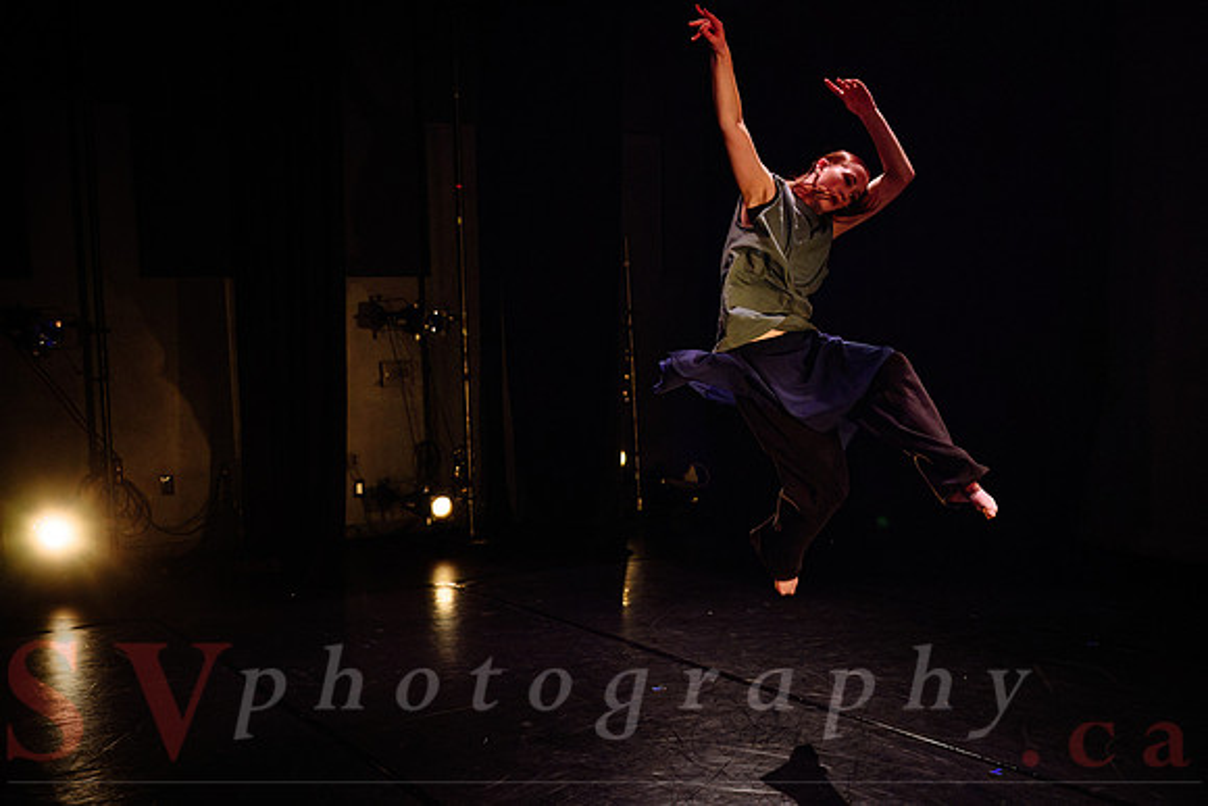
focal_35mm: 40
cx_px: 533
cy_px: 538
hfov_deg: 48.3
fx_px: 1343
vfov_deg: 33.1
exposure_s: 1/300
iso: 2500
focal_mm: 28
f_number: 2.8
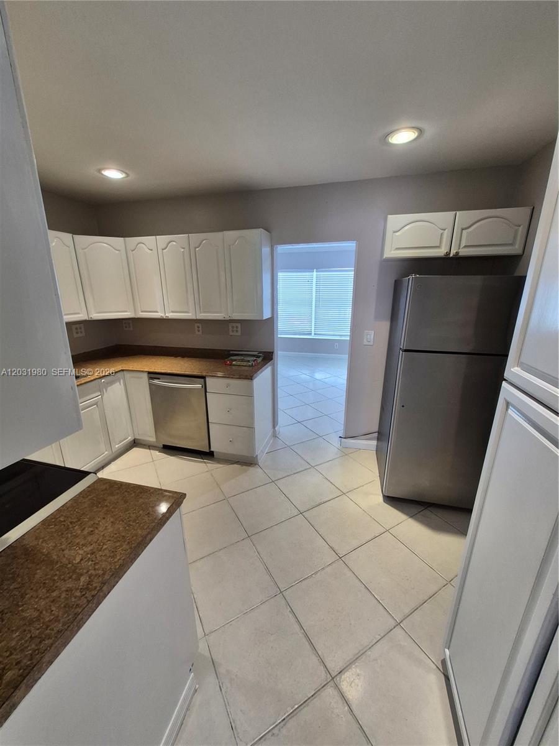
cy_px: 373
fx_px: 280
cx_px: 280
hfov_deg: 89.9
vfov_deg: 106.2
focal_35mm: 13
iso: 100
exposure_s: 1/60
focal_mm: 1.74
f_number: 2.2
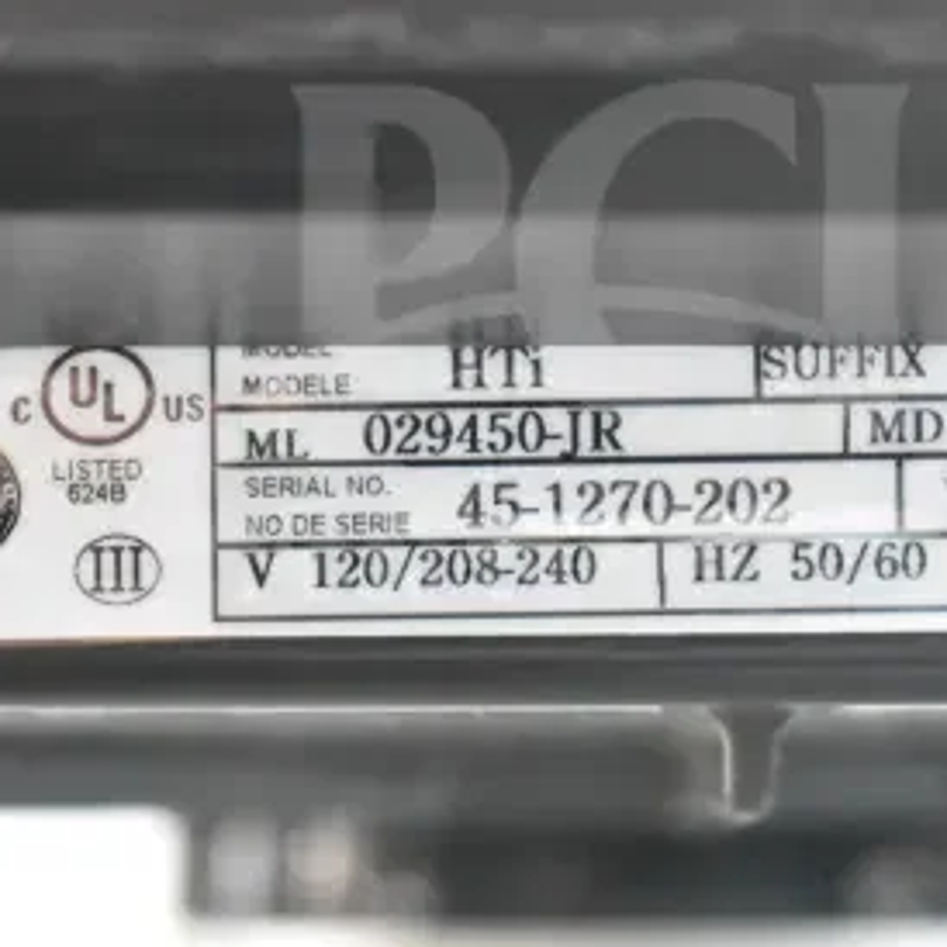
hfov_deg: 11.2
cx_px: 598
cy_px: 358
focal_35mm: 156
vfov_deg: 11.2
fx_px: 4827
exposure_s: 1/100
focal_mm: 55
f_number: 5.6
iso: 12800
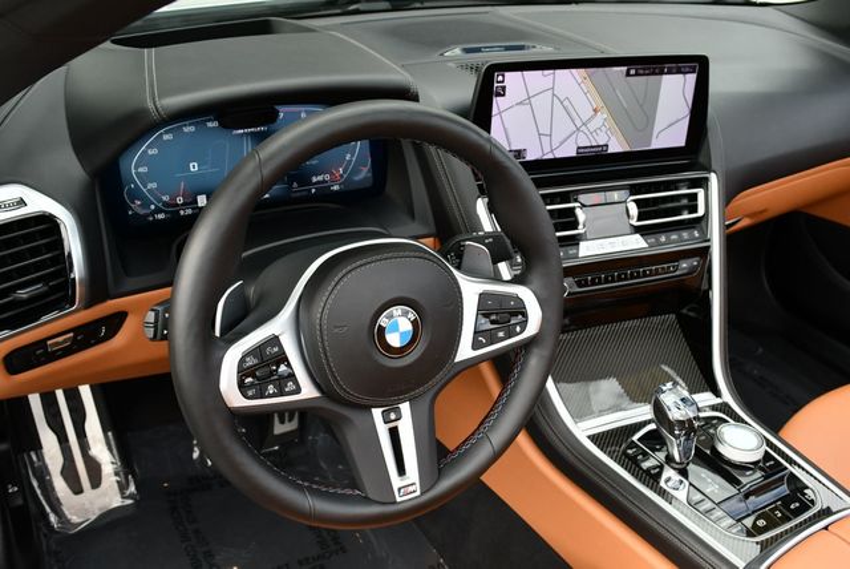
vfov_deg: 36.9
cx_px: 425
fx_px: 851
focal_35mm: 36
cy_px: 284
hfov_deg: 53.1
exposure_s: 1/250
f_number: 5
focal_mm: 18
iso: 400
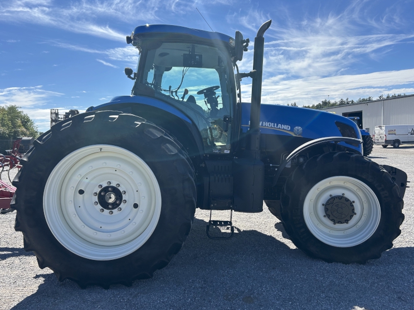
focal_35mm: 28
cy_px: 152
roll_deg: +2.4
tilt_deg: -3.0
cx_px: 208
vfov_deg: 49.7
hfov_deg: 63.5
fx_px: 335
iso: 50
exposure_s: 1/4274
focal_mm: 5.7
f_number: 1.5
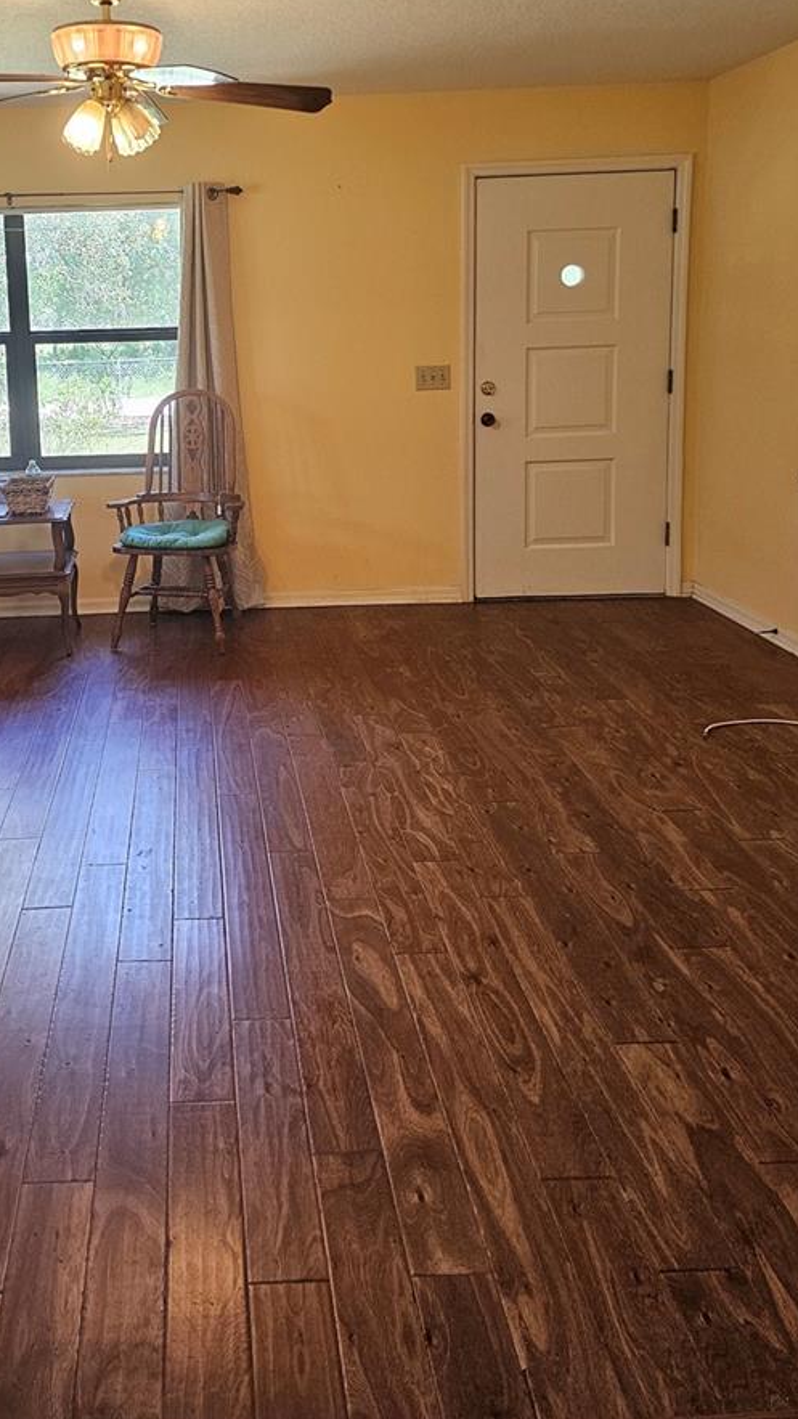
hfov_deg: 33.9
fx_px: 1279
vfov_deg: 56.9
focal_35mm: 34
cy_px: 482
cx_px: 189
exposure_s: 1/120
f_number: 1.7
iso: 250
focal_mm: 6.3
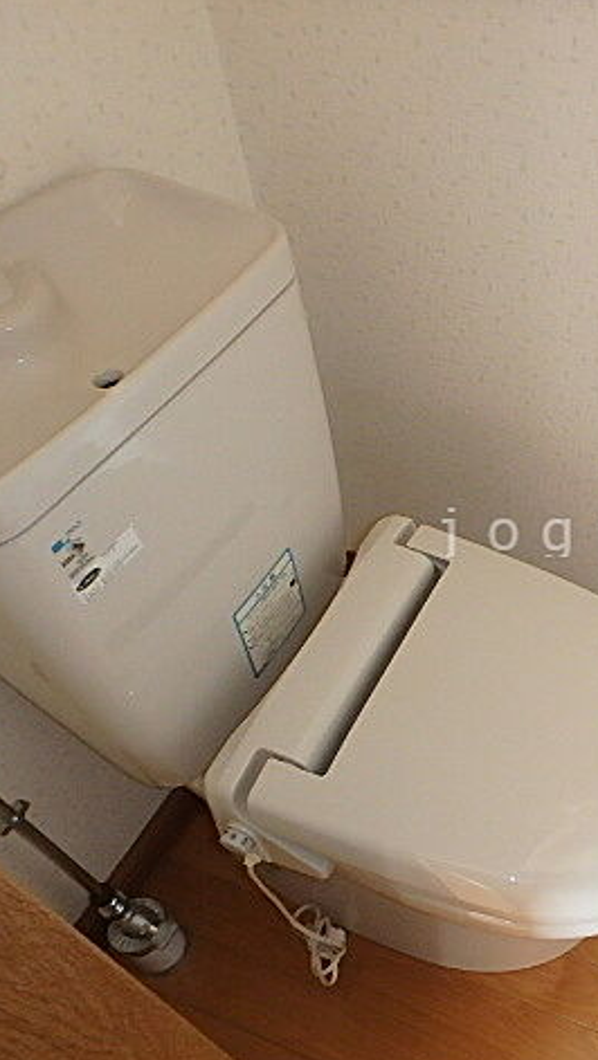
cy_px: 530
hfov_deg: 34.6
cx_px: 591
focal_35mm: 31
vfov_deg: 62.6
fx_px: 873
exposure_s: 1/30
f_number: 3.5
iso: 400
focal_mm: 3.7
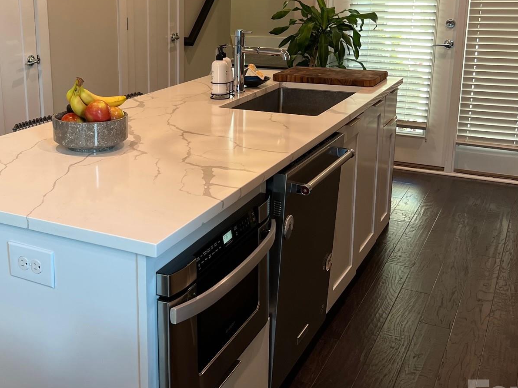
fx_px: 658
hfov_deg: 42.3
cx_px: 166
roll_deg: +1.4
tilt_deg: -13.2
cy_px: 135
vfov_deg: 32.6
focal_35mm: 44
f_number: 1.5
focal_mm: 5.7
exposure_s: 1/60
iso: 80
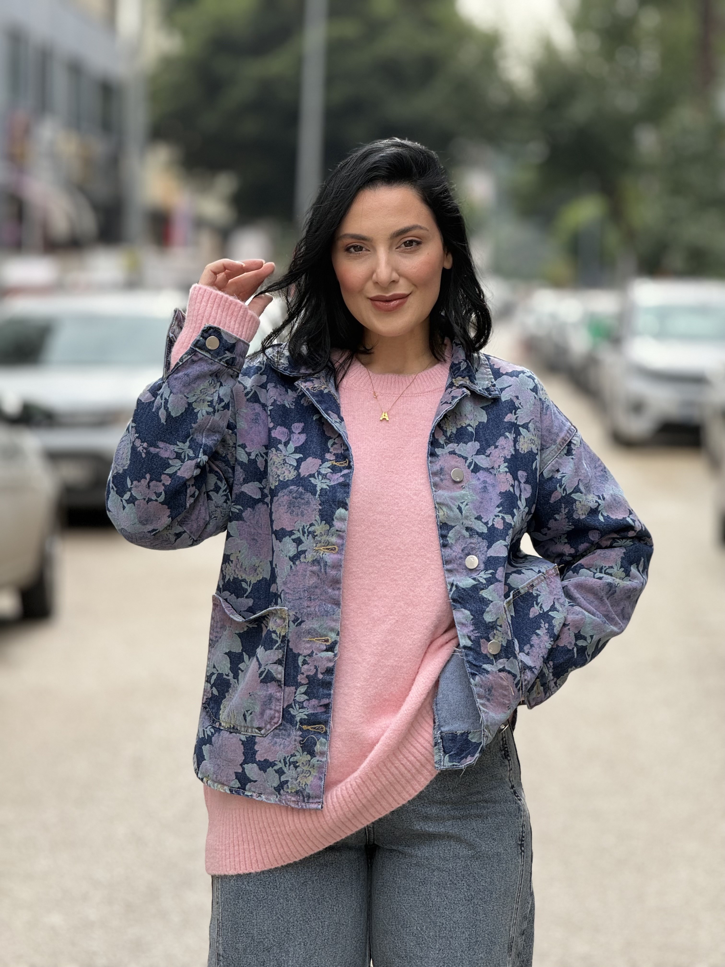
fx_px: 3351
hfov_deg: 12.3
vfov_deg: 16.4
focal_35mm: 120
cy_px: 484
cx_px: 362
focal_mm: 15.66
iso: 64
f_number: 2.8
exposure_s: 1/354
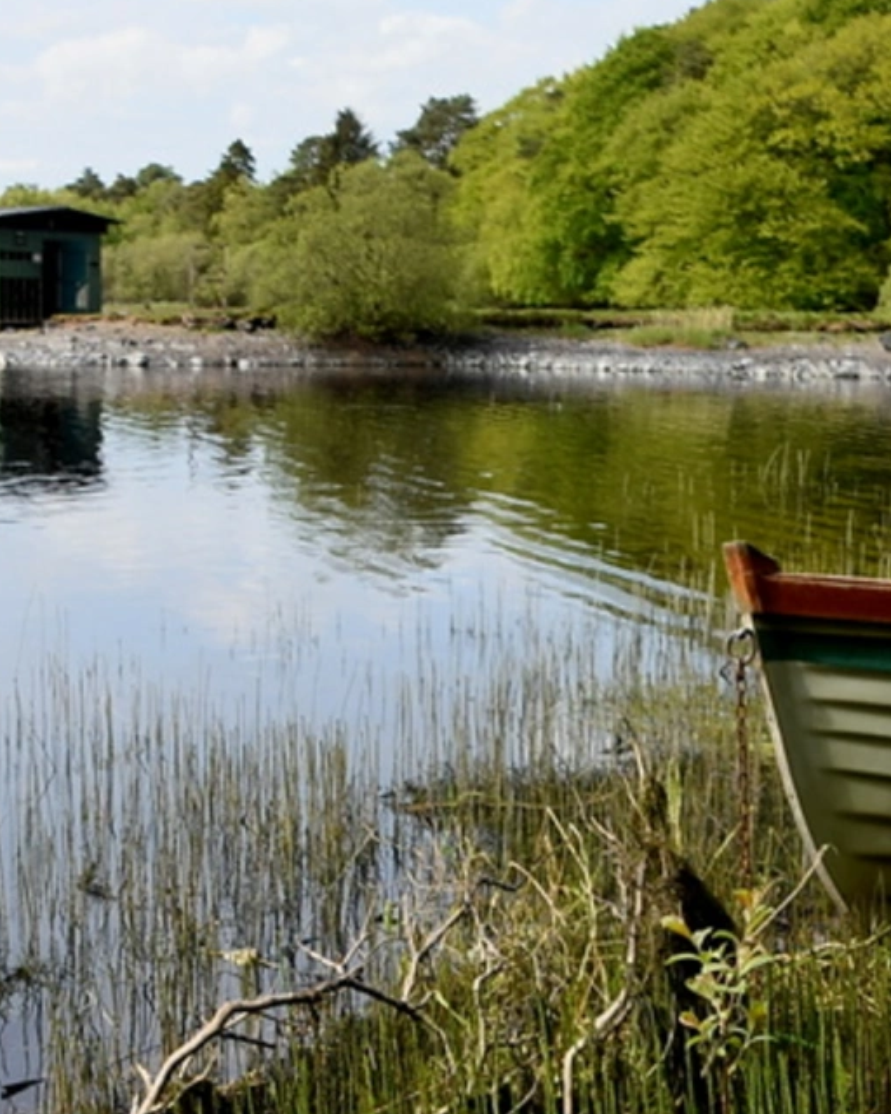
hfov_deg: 23.8
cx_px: 446
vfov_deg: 29.6
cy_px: 580
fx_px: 2110
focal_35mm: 64
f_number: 8
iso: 100
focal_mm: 18
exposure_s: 1/250
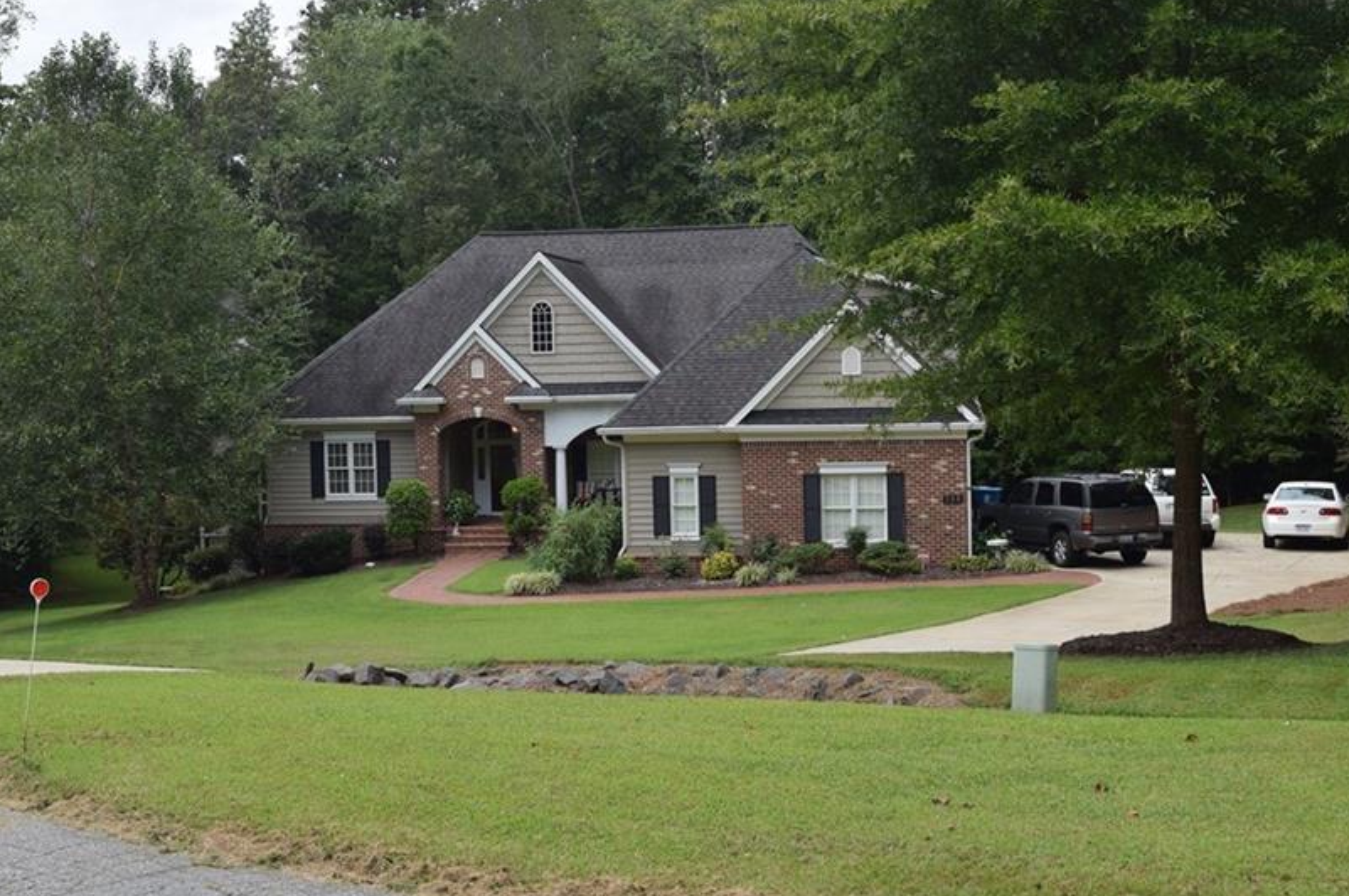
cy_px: 378
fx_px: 2082
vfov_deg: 24.3
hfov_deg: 35.8
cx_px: 579
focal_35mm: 56
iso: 200
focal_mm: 29
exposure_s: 1/320
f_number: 9
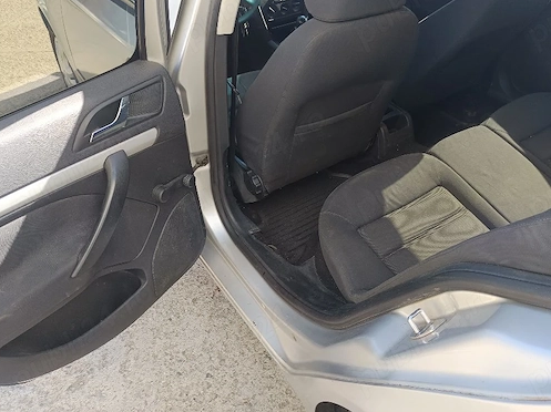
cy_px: 169
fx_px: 461
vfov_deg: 48.0
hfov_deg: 61.6
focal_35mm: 29
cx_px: 298
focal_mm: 5.31
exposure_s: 1/101
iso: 111
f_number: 1.7
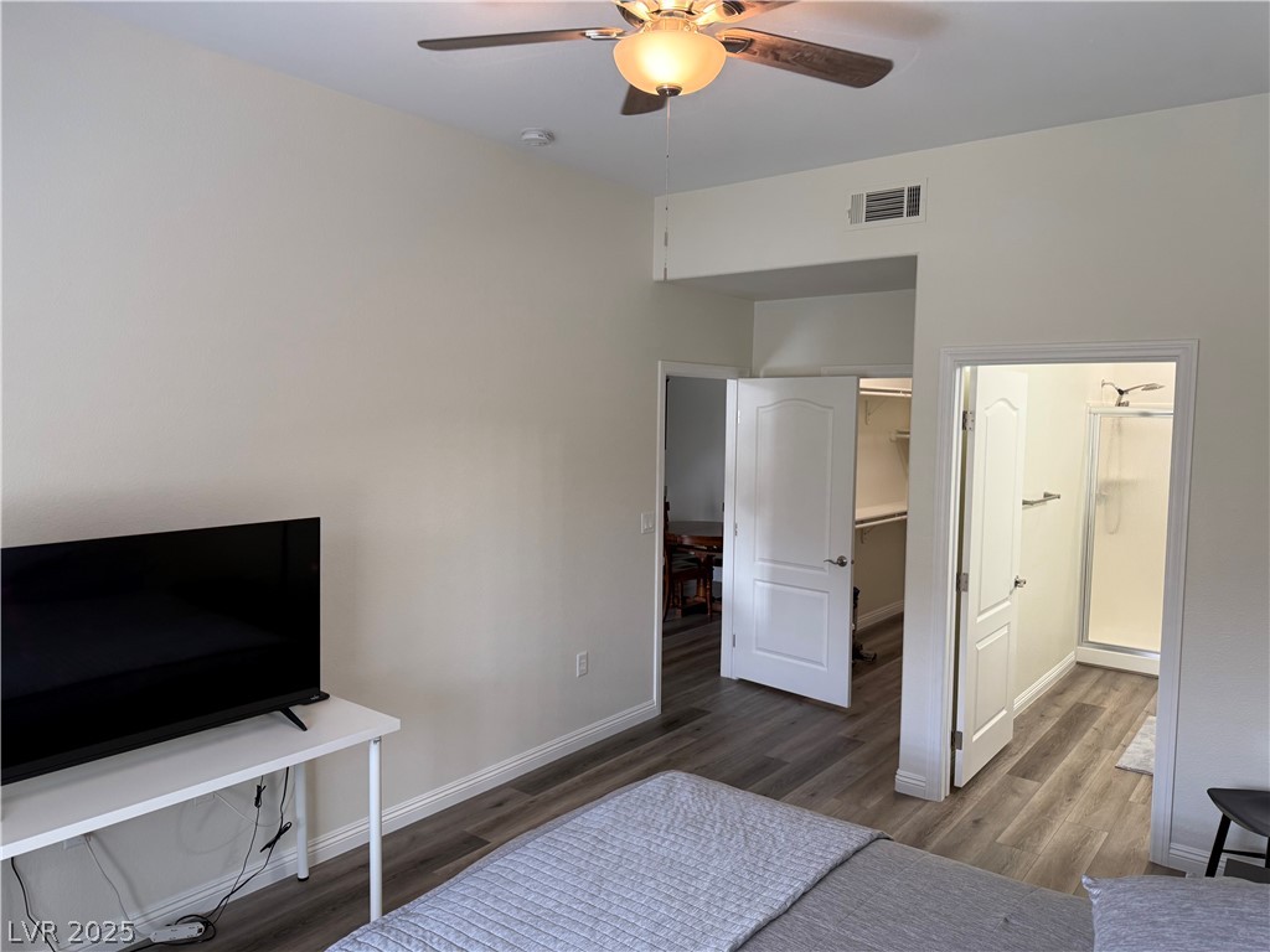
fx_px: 881
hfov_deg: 71.6
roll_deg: -1.3
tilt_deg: -4.0
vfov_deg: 56.8
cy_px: 476
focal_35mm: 24
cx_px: 635
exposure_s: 1/120
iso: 125
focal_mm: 6.76
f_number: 1.78
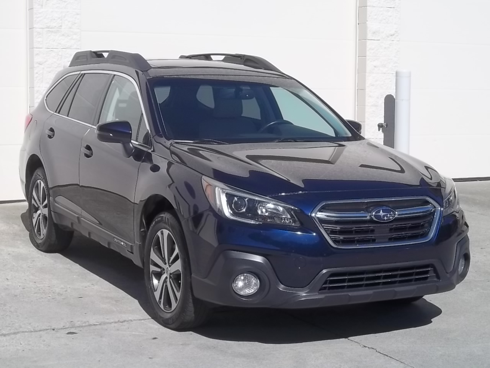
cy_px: 184
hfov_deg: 27.4
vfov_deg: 20.7
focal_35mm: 71
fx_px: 1005
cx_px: 245
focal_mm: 12.67
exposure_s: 1/320
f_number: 5.9
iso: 64
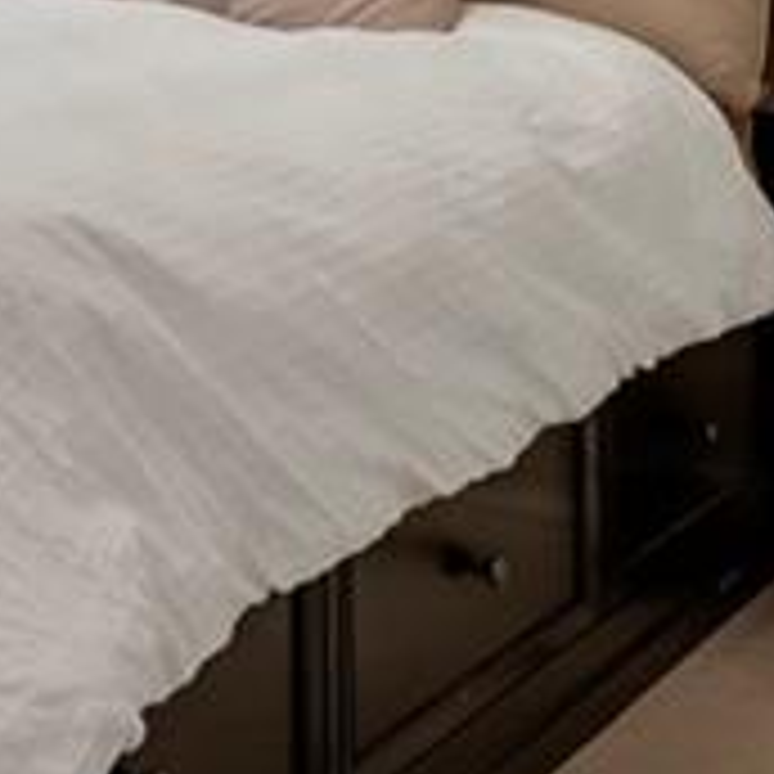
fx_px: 1923
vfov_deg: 21.1
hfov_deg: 18.9
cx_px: -504
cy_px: -173
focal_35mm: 76
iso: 800
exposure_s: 1/2
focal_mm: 10
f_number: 9
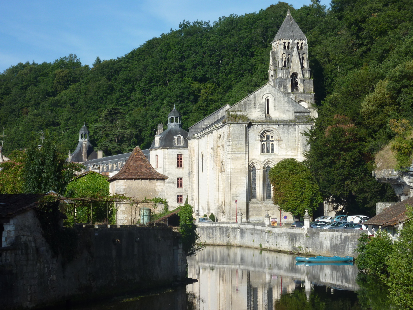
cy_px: 159
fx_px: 966
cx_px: 206
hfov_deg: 24.1
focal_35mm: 81
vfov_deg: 18.2
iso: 80
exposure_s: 1/500
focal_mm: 12.8
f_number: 5
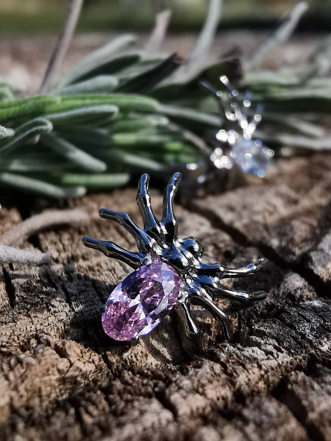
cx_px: 166
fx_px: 459
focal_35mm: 36
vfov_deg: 51.4
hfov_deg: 39.7
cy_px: 220
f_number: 2.2
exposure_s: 1/746
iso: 50
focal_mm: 2.35
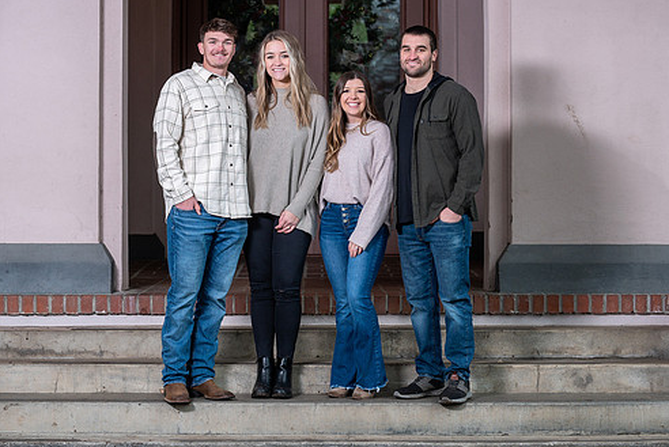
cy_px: 194
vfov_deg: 12.9
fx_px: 1972
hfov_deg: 19.3
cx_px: 337
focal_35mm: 106
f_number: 4
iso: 200
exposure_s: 1/60
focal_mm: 90
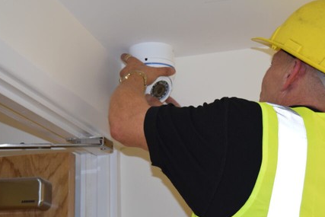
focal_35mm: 72
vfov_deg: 18.9
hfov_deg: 28.0
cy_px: 105
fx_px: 650
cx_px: 183
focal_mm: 40
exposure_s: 1/80
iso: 800
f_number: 4.8
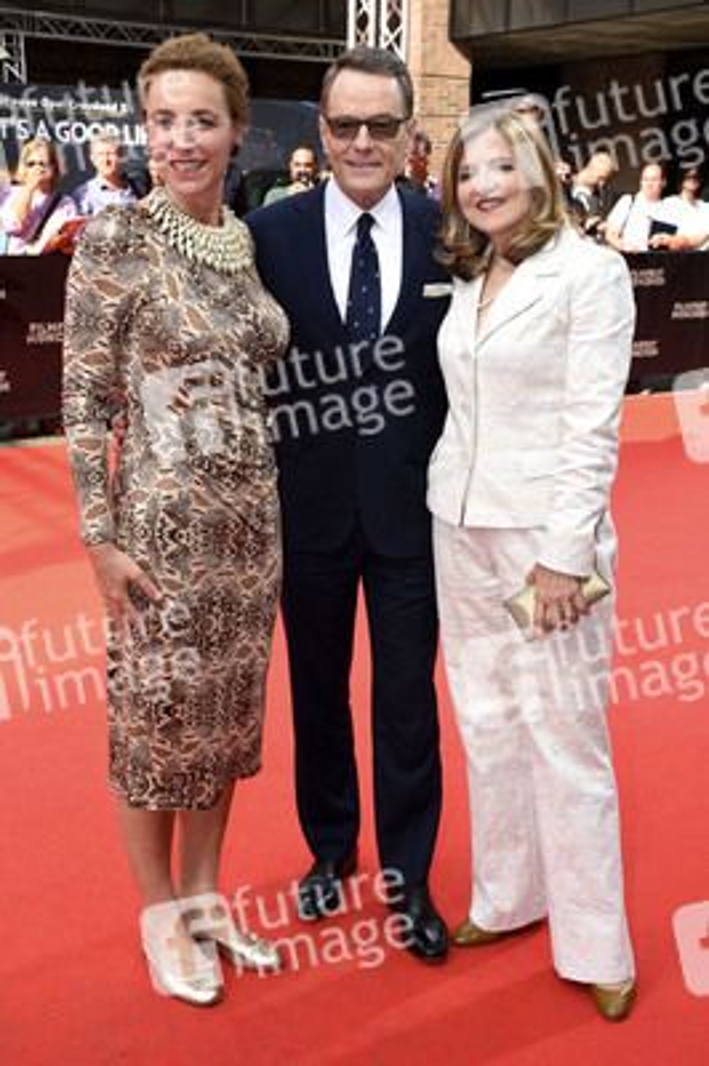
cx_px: 354
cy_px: 533
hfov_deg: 28.0
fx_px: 1420
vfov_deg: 41.1
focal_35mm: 48
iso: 200
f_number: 7.1
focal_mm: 32
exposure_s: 1/160
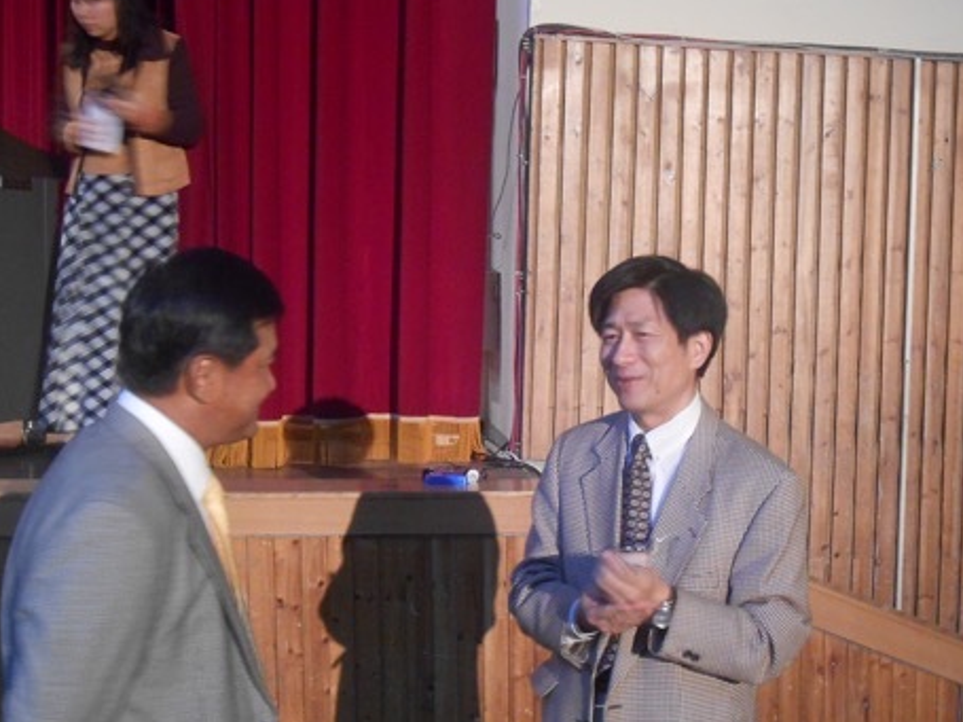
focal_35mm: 58
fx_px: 1613
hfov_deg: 33.1
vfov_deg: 25.2
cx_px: 584
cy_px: 443
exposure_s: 1/4
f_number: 4.5
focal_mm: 7.8
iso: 400
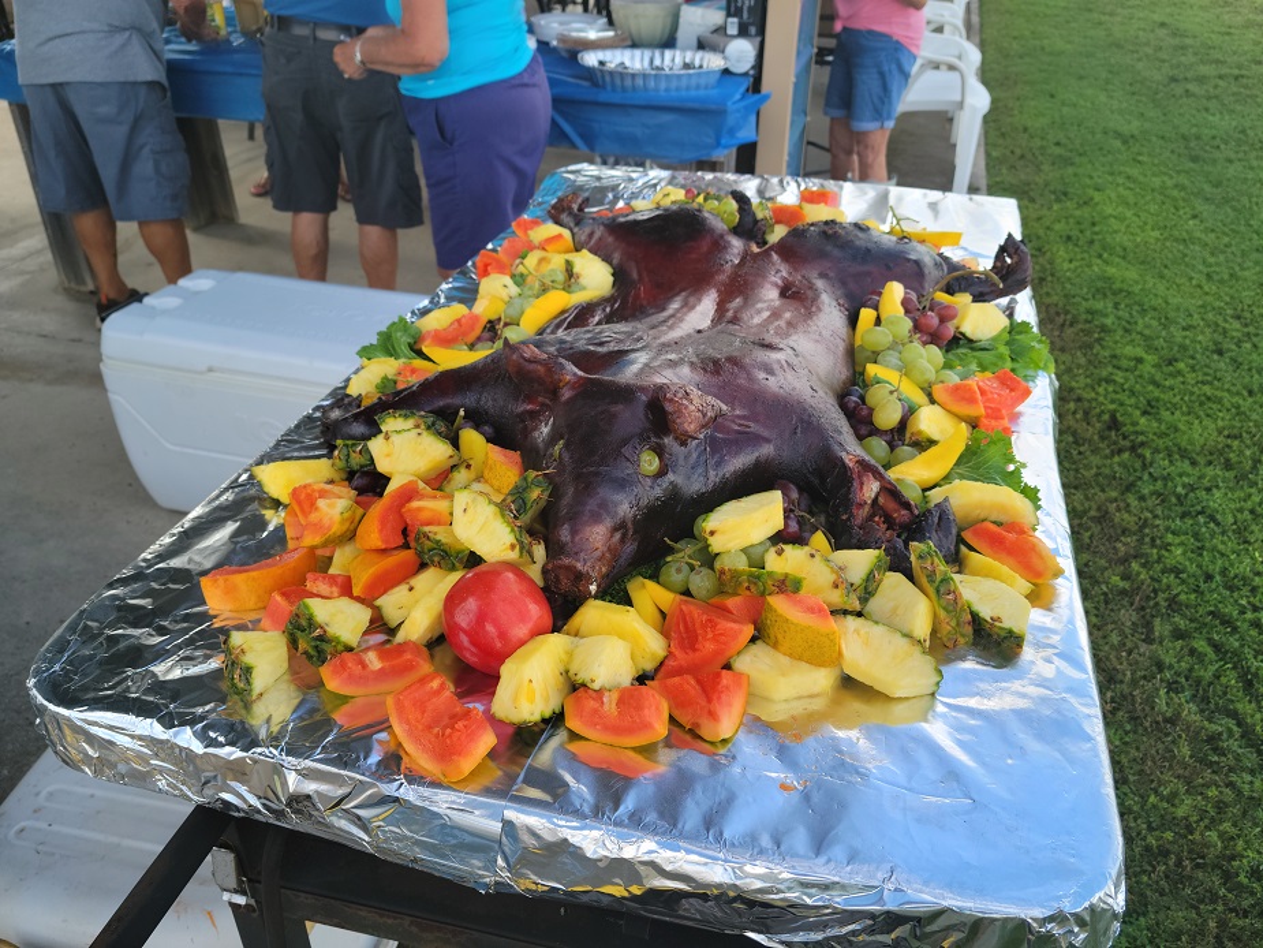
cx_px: 632
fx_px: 1022
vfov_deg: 49.8
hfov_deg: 63.4
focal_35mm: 28
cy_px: 474
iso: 25
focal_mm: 5.9
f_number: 2
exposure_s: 1/199
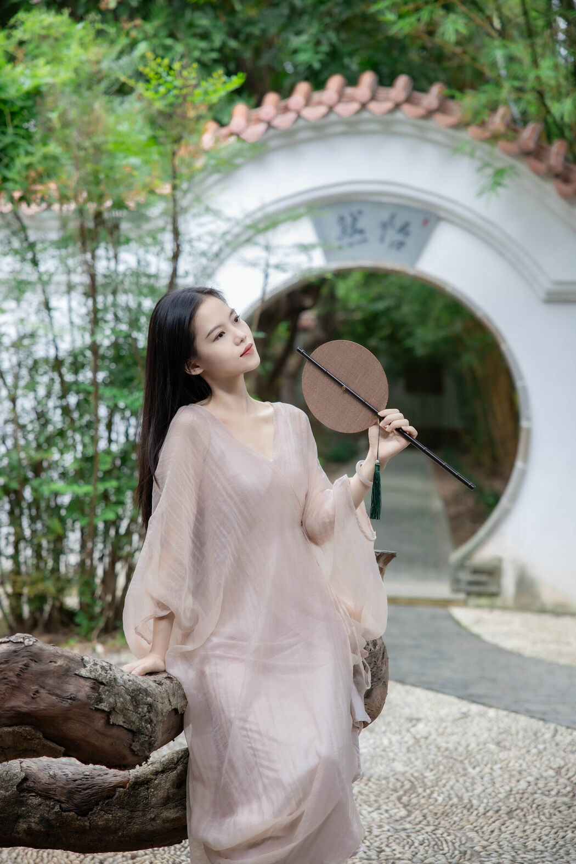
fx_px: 1680
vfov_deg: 28.8
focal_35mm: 70
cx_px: 288
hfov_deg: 19.5
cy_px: 432
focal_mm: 70
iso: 200
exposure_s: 1/160
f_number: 2.8
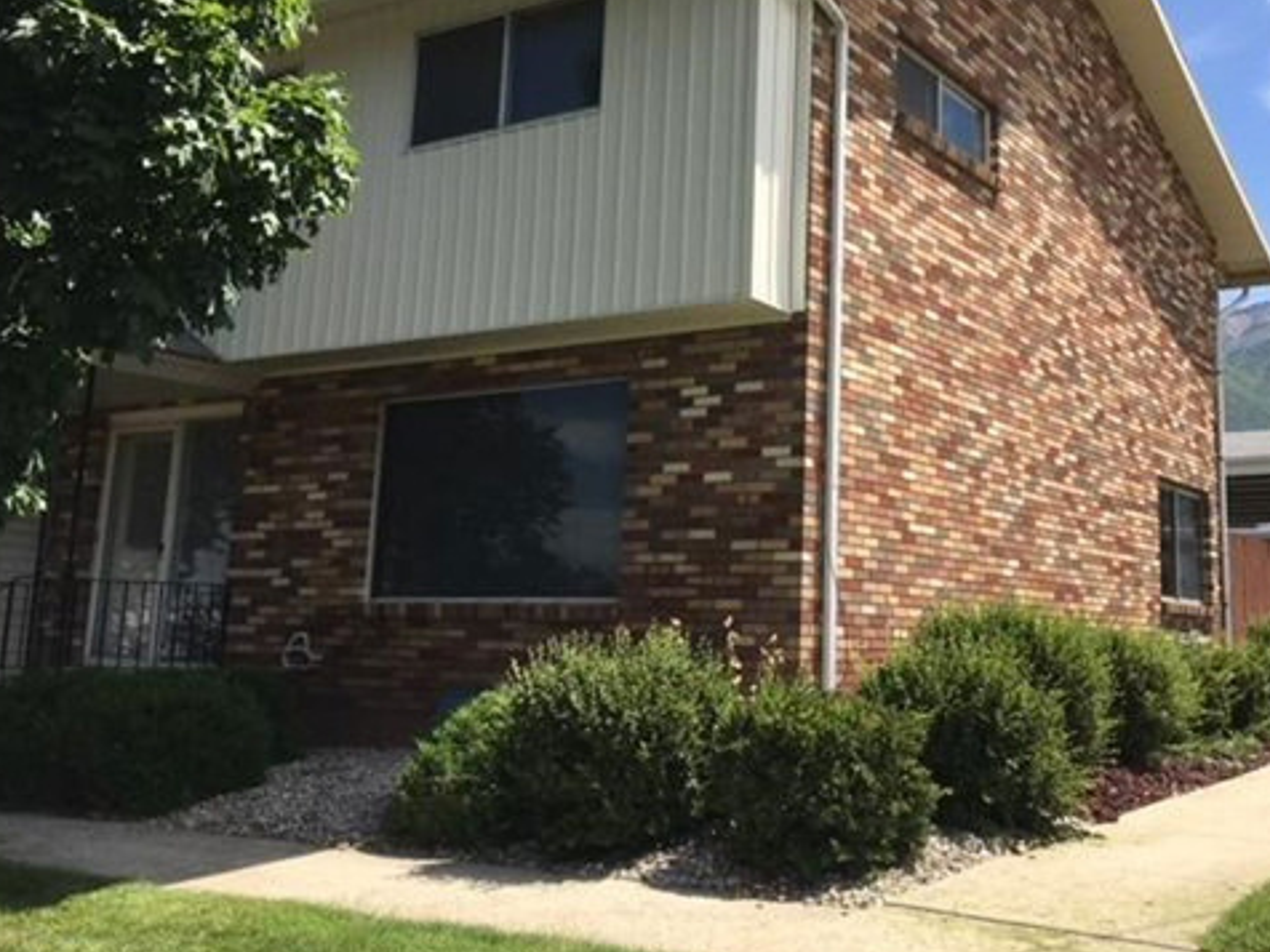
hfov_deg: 47.5
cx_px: 776
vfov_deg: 36.6
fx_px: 1431
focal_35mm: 39
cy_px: 347
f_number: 2.2
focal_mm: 4.15
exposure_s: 1/1374
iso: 25
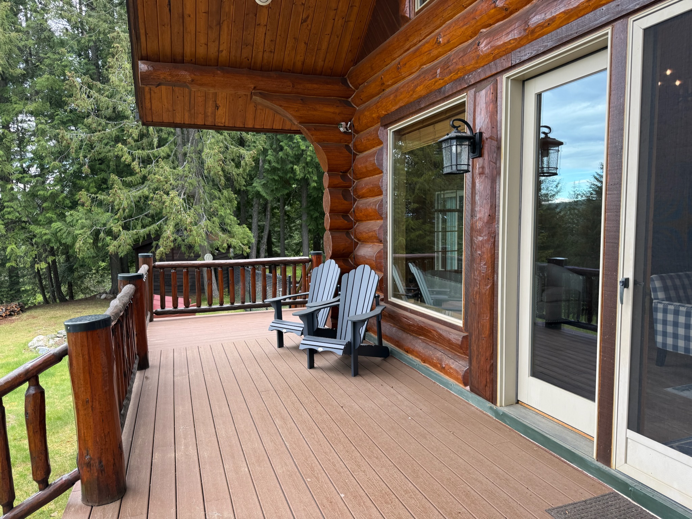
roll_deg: +1.0
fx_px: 480
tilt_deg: -4.3
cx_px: 346
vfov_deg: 56.8
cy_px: 260
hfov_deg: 71.6
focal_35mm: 24
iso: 80
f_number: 1.78
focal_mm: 6.76
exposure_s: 1/131
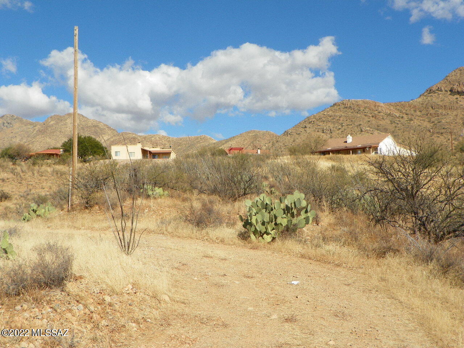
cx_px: 232
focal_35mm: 41
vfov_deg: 35.1
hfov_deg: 45.8
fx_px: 550
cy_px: 174
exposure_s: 1/400
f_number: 5.6
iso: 64
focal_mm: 7.3
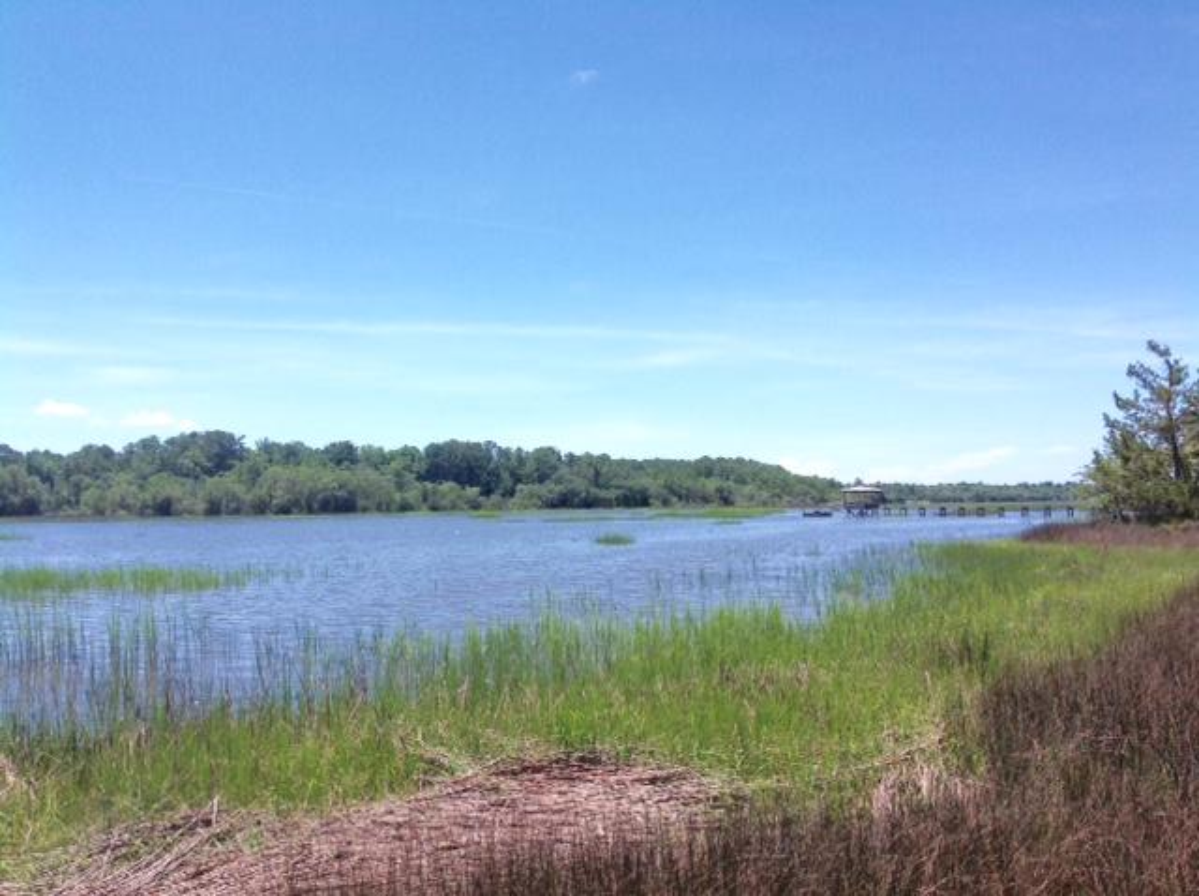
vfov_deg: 40.6
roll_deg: -0.3
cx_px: 600
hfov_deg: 52.7
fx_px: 1210
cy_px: 448
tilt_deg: +5.4
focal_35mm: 35
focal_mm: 4.28
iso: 50
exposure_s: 1/1779
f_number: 2.4
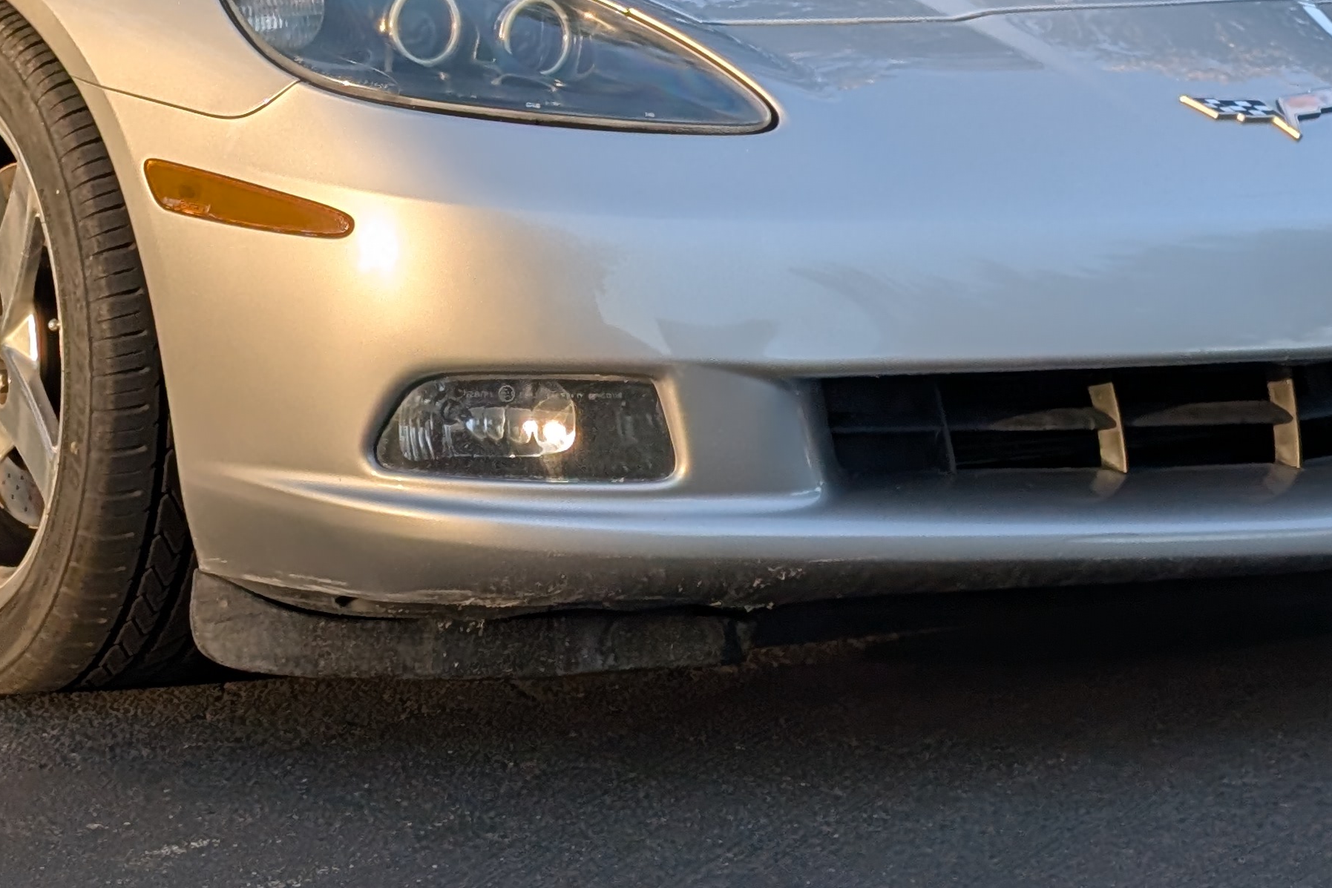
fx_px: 4292
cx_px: 406
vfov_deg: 11.7
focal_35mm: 116
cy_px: 117
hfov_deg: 17.6
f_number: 1.68
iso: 21
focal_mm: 6.9
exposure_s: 1/278
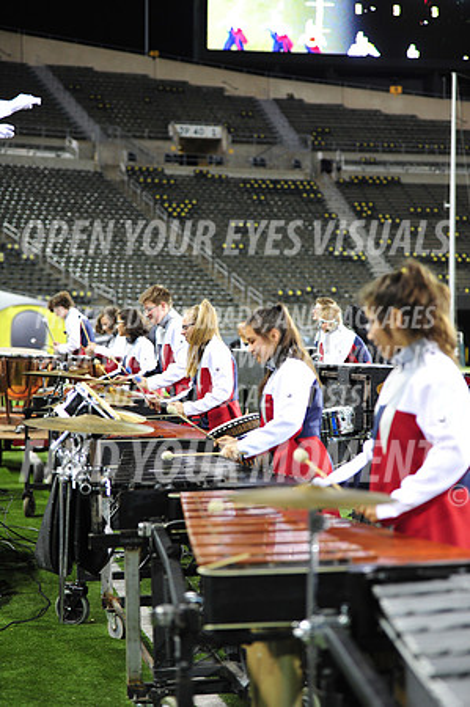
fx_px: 1668
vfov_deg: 23.9
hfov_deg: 16.0
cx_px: 235
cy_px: 354
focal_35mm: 85
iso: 2000
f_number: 2.8
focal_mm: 85
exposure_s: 1/250
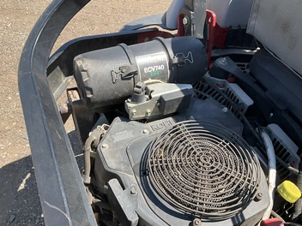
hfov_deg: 55.4
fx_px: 288
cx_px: 151
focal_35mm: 33
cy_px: 121
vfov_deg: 42.9
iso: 25
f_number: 1.8
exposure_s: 1/586
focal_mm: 3
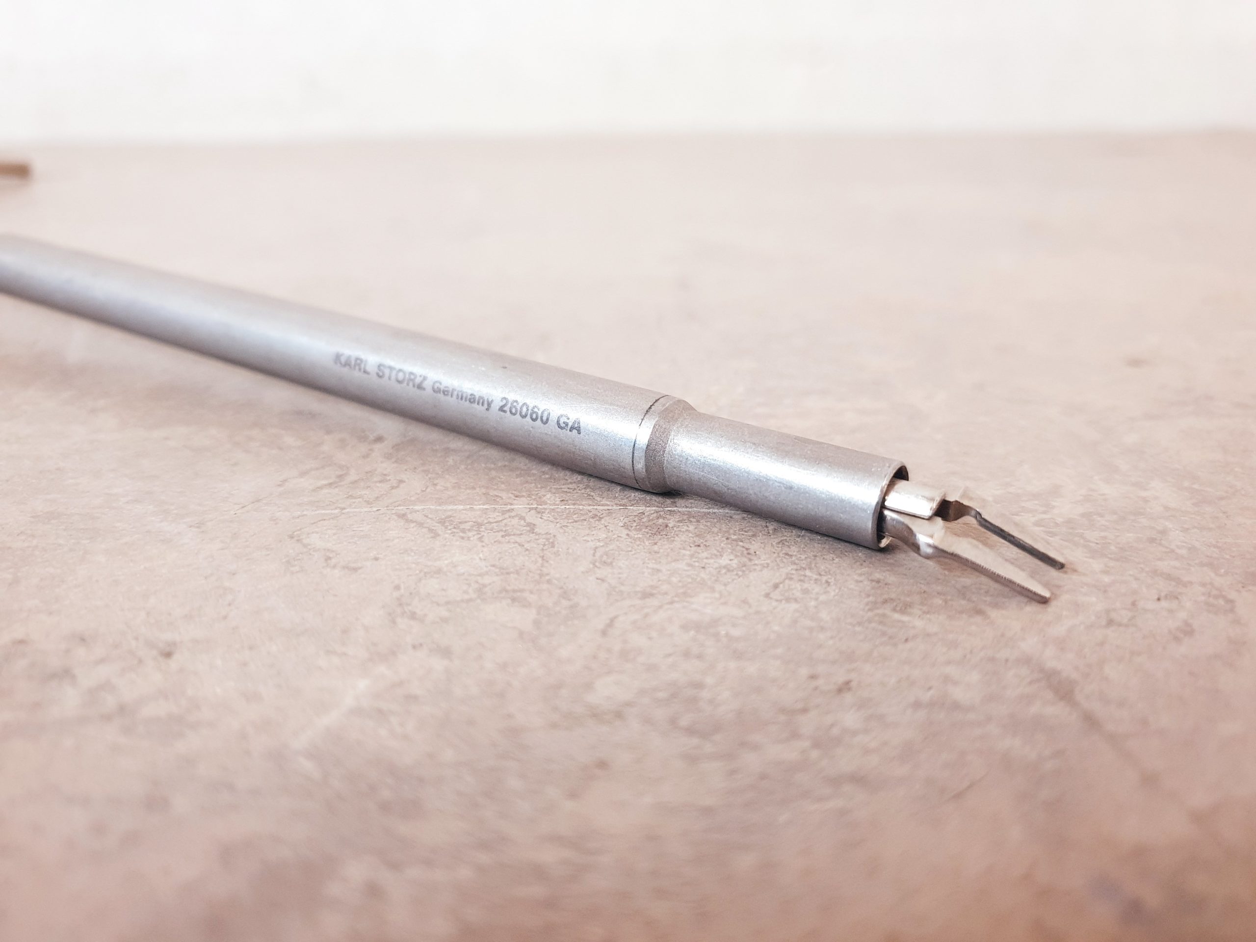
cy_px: 471
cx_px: 628
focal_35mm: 26
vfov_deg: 53.1
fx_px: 943
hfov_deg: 67.3
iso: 320
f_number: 1.5
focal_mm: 4.3
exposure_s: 1/50
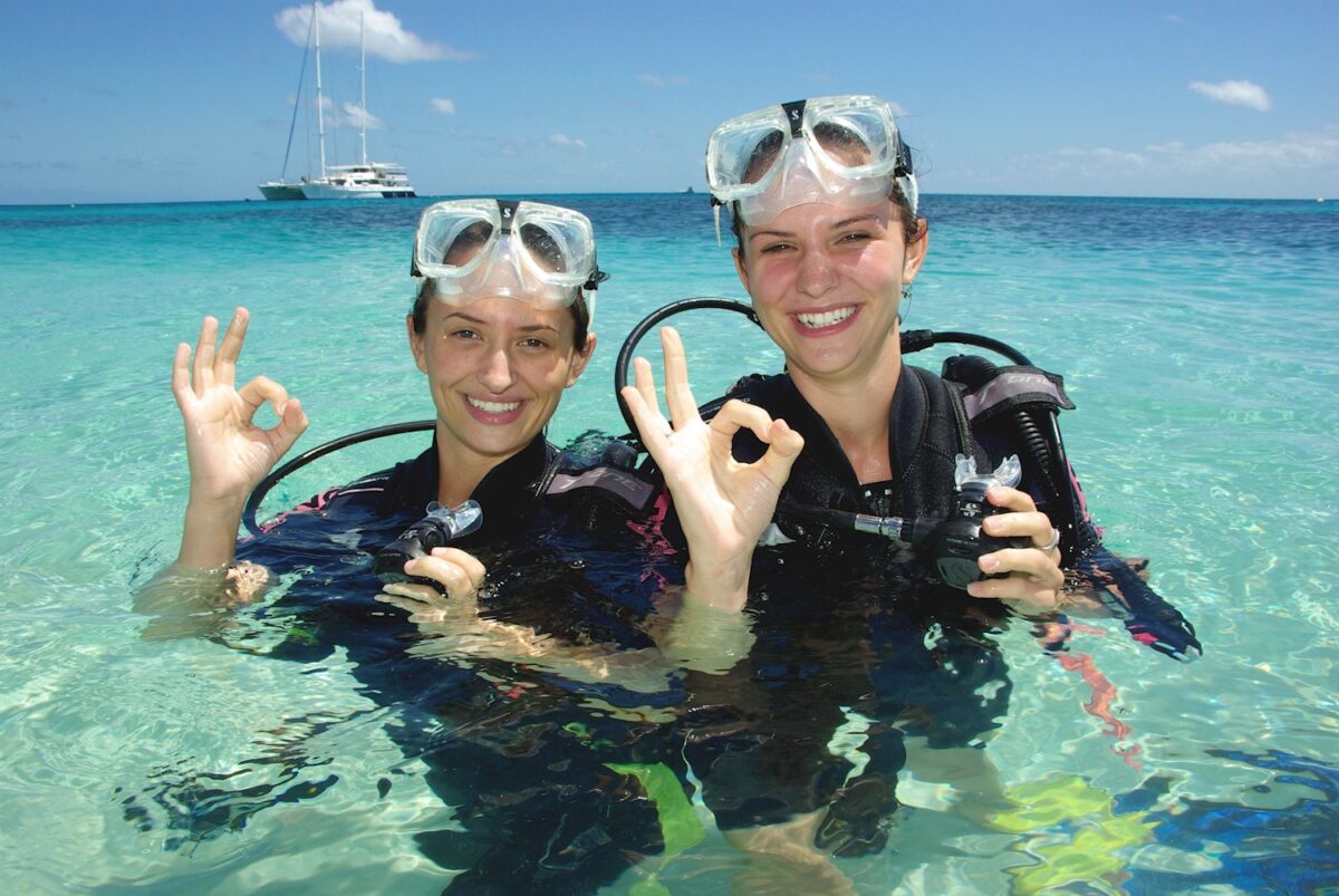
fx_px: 1005
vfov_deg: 48.0
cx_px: 670
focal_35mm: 27
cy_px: 448
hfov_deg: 67.3
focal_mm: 18
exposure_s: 1/180
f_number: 16
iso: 200
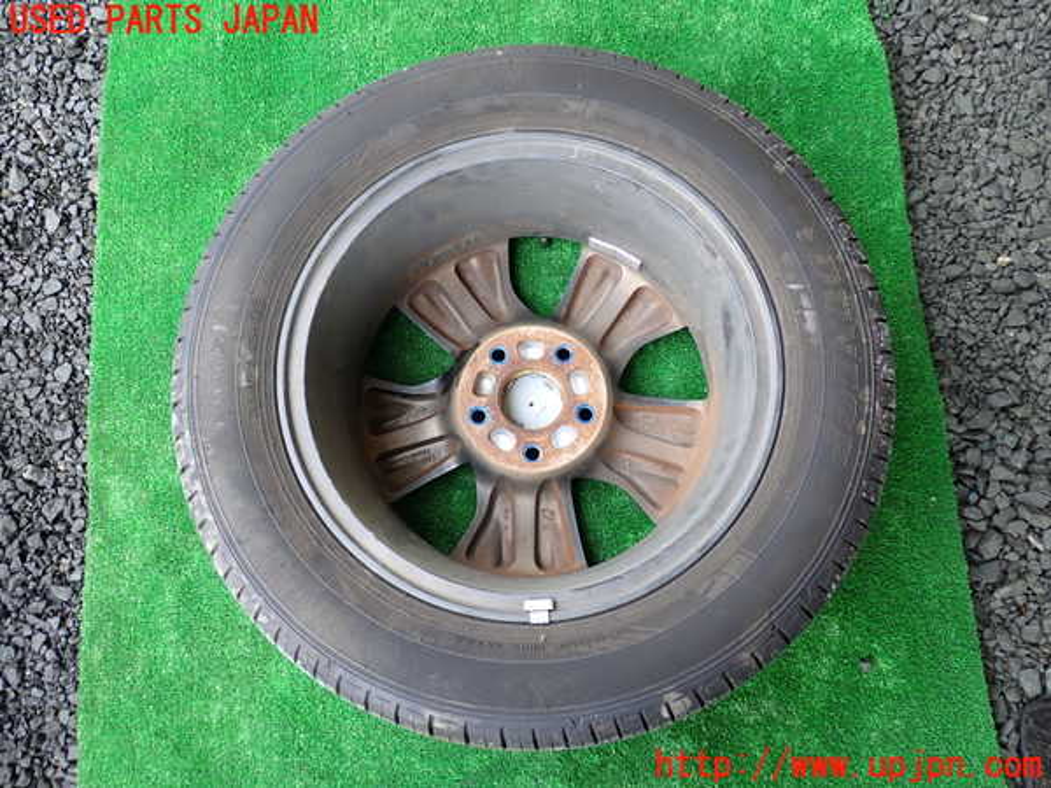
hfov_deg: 60.0
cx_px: 526
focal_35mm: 30
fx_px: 911
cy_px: 394
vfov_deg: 46.8
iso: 125
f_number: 2.3
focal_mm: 5.4
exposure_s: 1/125
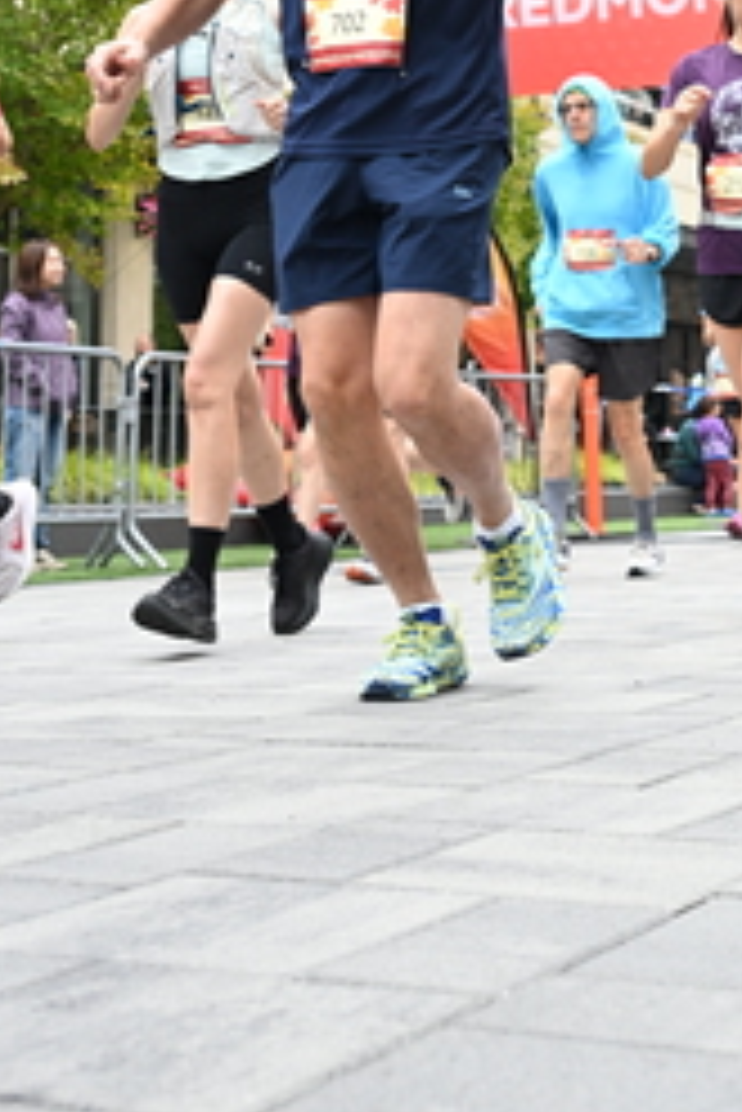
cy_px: 99
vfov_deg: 28.1
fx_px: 2130
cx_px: 668
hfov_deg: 19.4
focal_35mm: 69
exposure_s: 1/640
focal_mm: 31
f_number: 4
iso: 2000
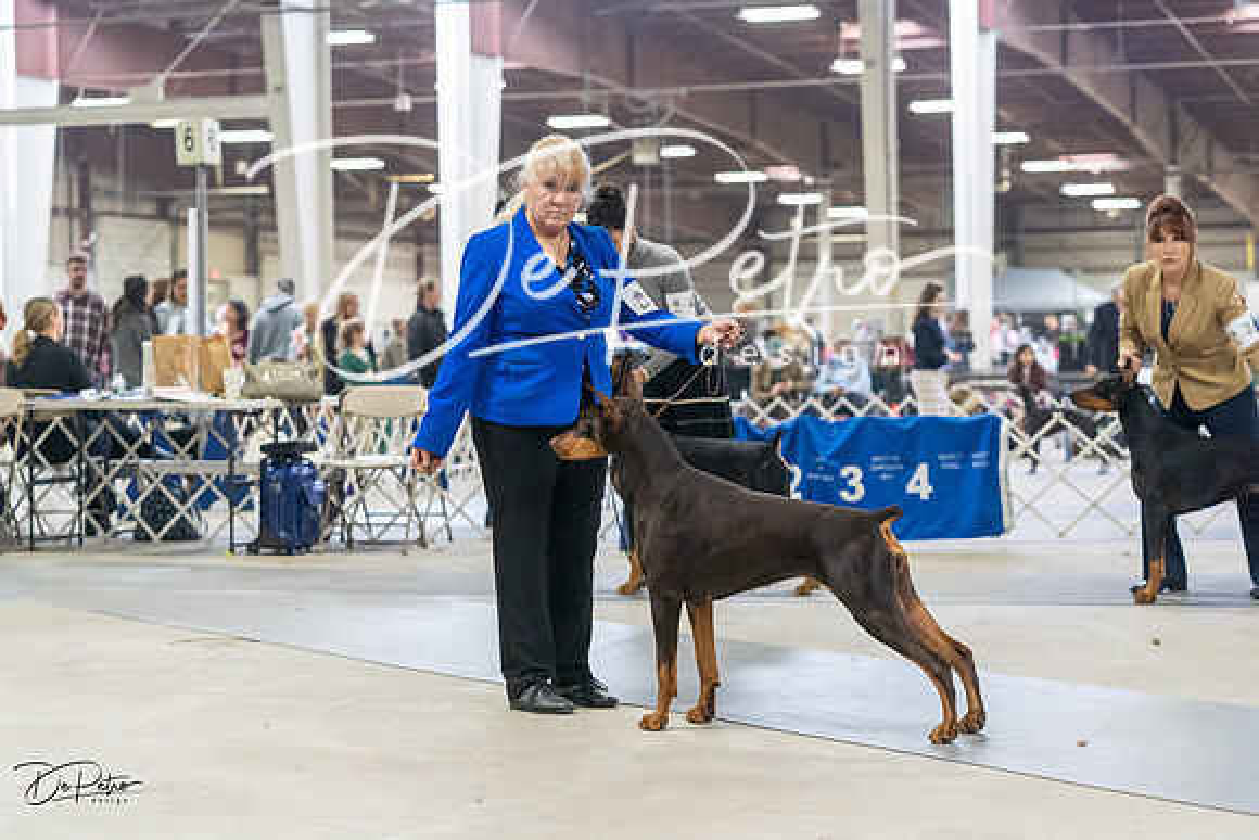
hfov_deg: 25.7
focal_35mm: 79
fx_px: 2763
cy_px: 420
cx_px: 630
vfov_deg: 17.3
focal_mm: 79
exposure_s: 1/320
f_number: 3.5
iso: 6400
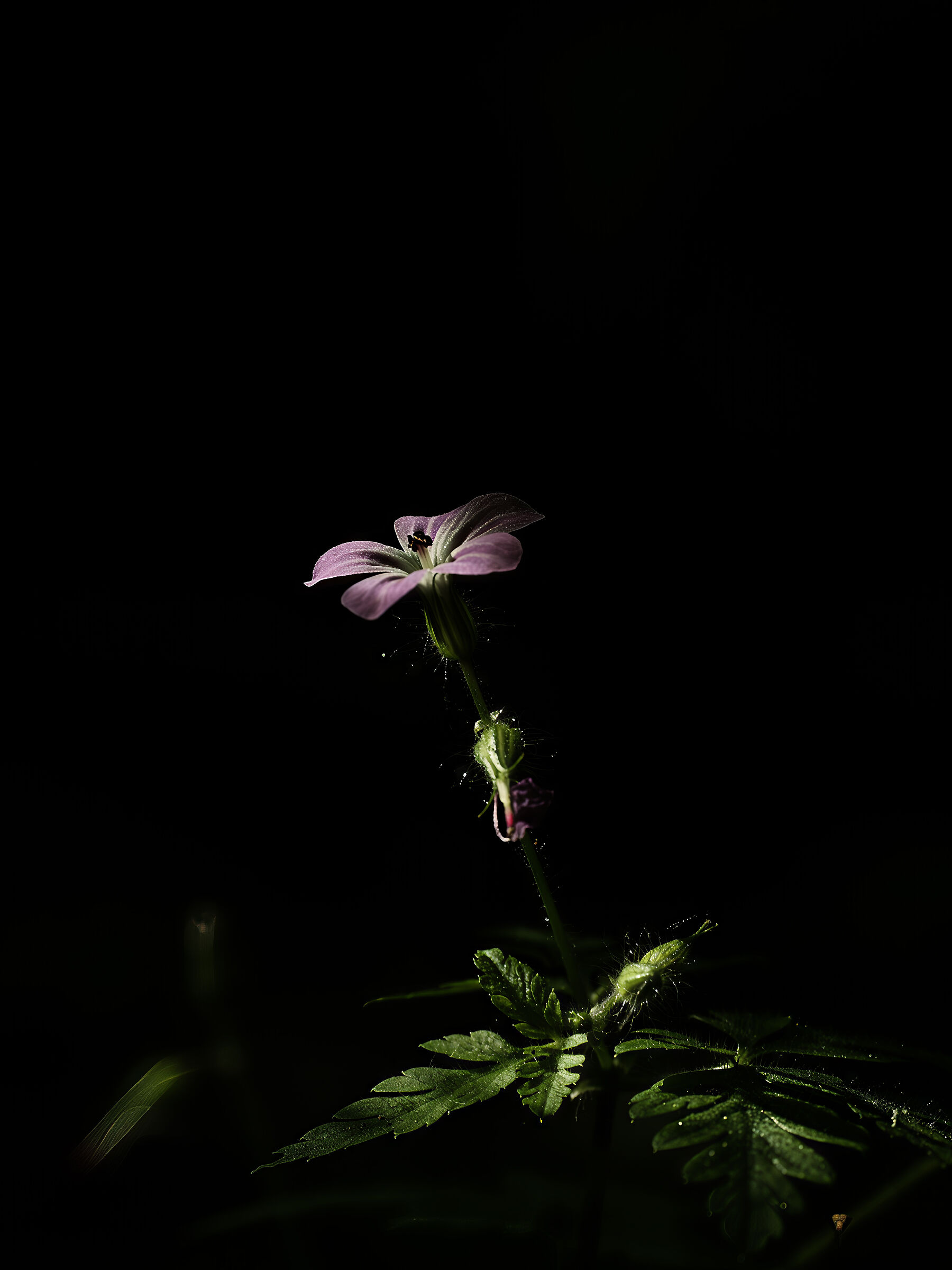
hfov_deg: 7.4
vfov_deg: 9.9
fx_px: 7334
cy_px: 635
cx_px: 476
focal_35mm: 200
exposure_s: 1/200
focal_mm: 100
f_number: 7.1
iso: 400
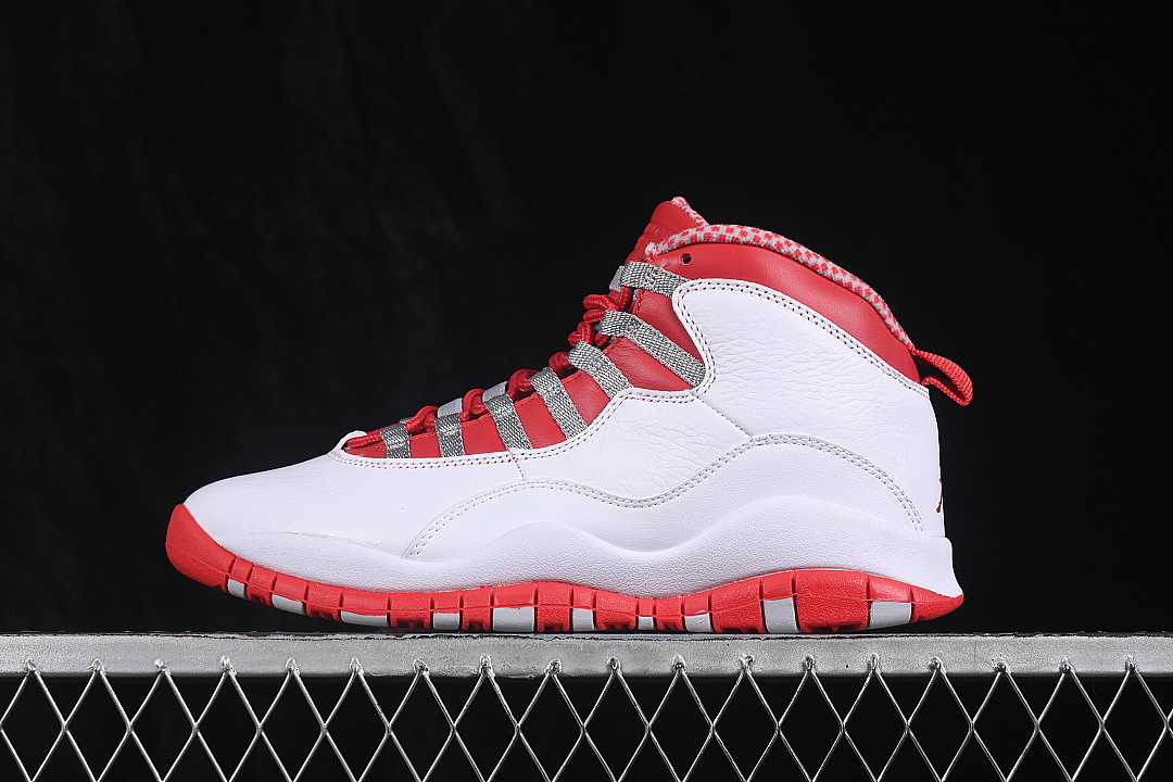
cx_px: 586
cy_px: 391
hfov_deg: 27.0
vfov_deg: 18.2
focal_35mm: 75
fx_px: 2444
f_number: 8
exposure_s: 1/80
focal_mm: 50
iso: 160
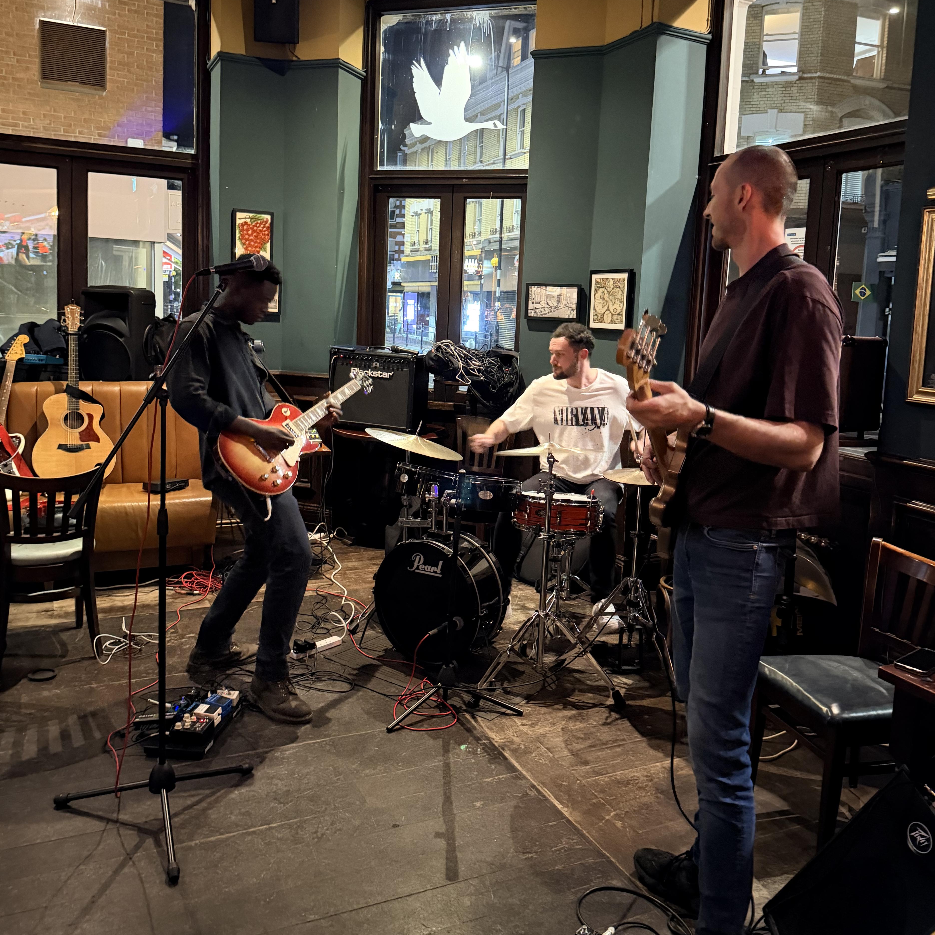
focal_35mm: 29
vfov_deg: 55.4
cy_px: 397
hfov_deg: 55.6
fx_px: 886
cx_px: 464
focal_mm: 6.76
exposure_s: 1/25
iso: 1250
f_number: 1.78
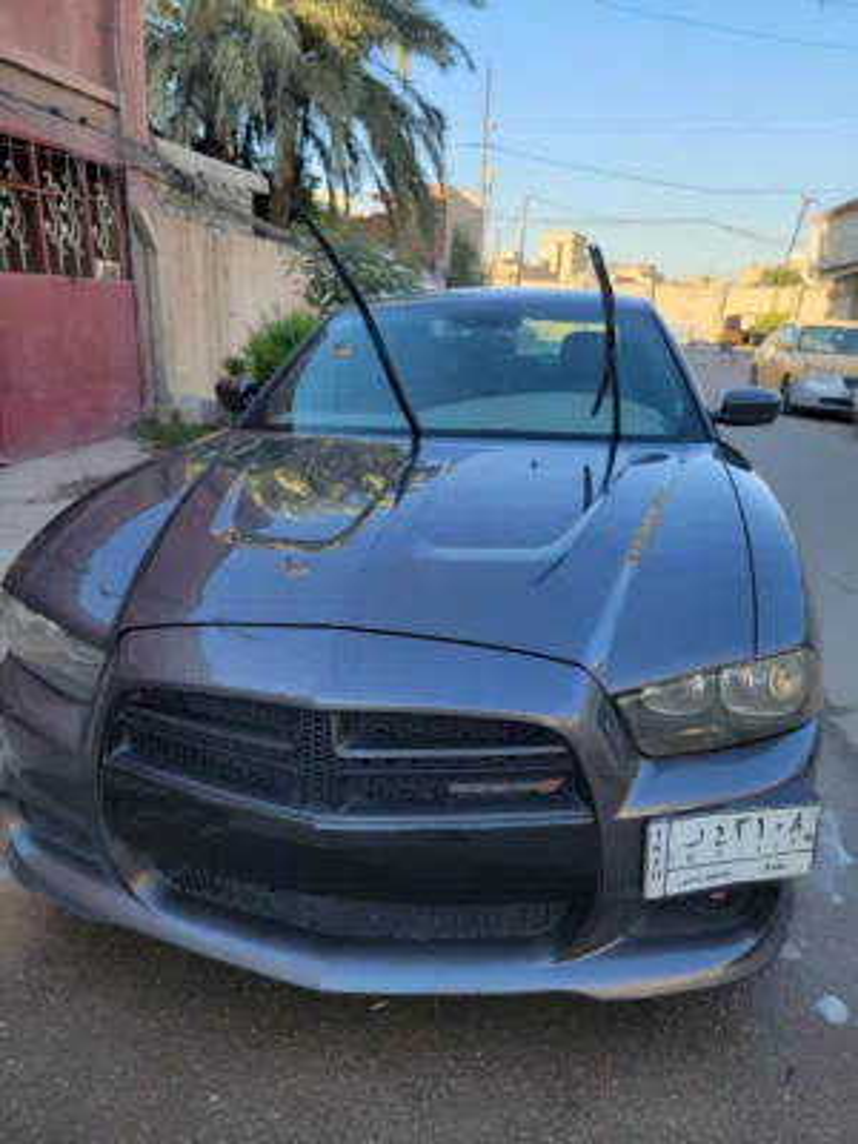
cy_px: 572
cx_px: 429
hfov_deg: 56.8
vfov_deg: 71.6
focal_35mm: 24
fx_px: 793
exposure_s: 1/133
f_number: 1.8
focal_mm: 6.7
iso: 16
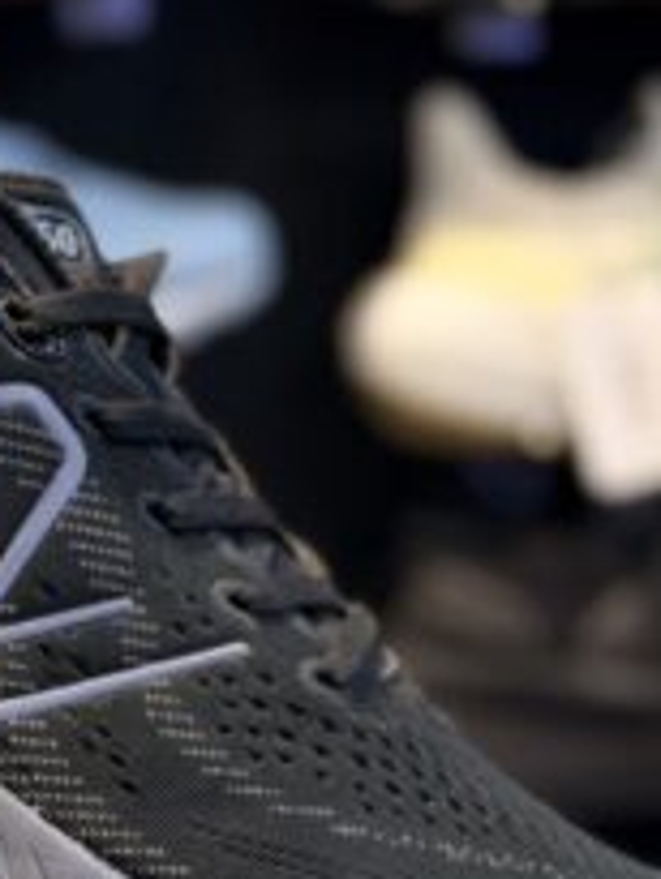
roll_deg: +1.8
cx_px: -30
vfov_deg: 14.6
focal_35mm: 134
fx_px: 3408
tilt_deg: -10.8
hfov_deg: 11.0
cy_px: 731
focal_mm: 6.76
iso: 80
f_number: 1.78
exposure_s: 1/100
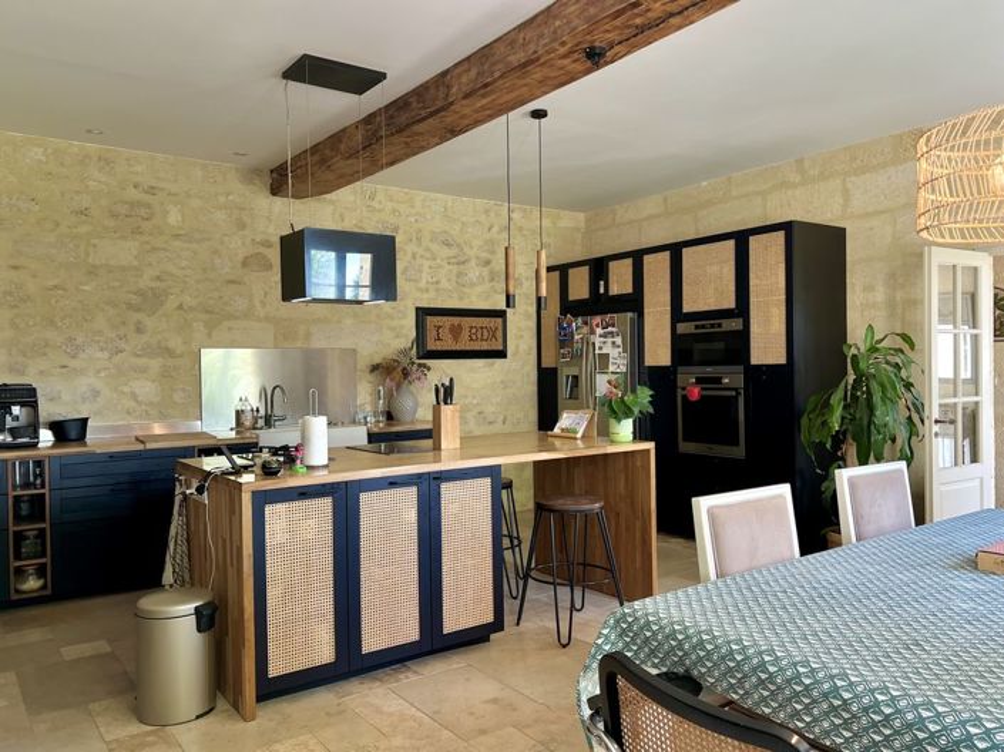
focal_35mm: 26
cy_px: 376
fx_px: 754
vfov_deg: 53.0
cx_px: 502
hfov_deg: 67.3
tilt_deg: -1.6
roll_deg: -0.2
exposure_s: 1/100
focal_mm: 5.7
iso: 125
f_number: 1.5
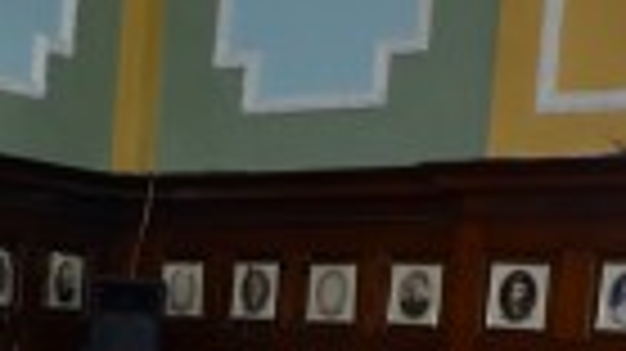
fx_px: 1642
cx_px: -149
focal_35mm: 99
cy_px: 479
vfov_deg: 11.8
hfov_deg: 20.1
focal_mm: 22
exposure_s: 1/60
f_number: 5
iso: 640
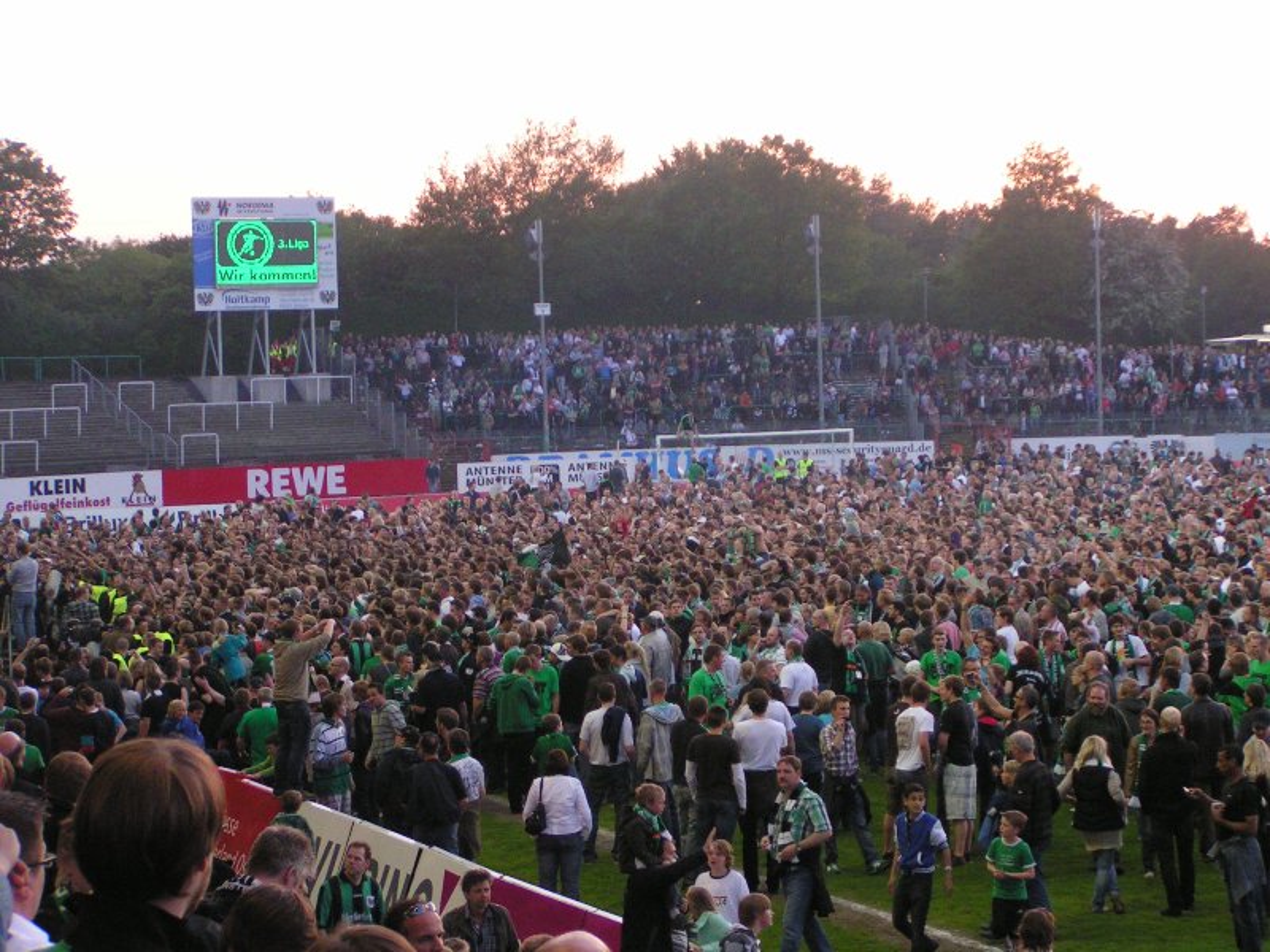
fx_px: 3155
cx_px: 635
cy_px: 476
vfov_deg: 17.2
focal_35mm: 86
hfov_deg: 22.8
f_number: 3.2
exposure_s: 1/100
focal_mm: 13.2
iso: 200
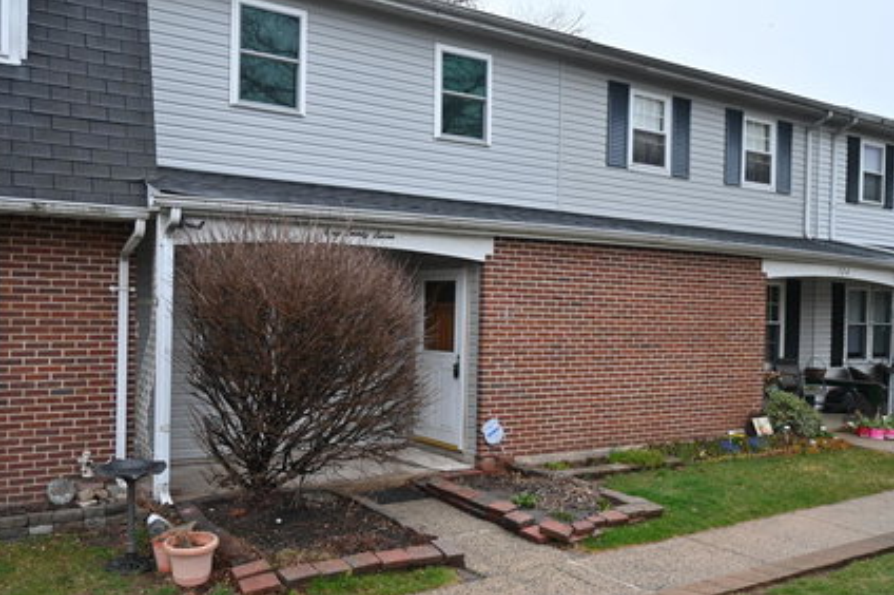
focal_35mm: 34
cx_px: 390
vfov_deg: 38.8
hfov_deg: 55.7
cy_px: 319
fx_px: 844
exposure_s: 1/200
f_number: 3.8
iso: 400
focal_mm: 20
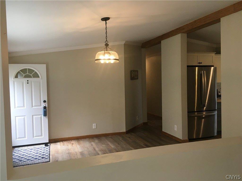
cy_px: 90
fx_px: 203
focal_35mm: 29
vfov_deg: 48.2
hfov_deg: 61.7
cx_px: 121
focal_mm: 4.15
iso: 40
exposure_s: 1/30
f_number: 2.2
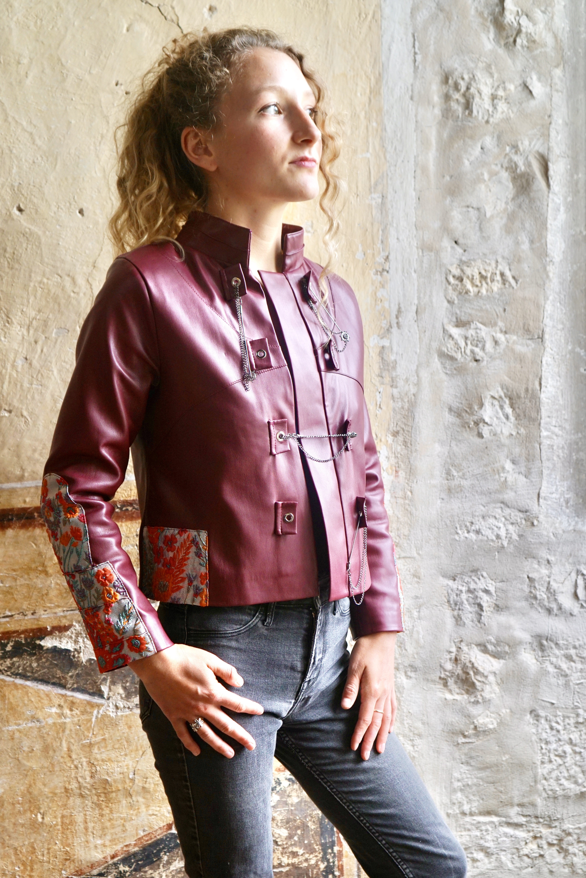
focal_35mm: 35
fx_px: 854
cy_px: 439
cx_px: 293
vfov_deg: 54.4
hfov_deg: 37.9
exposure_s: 1/60
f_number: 4
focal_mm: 35
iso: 500
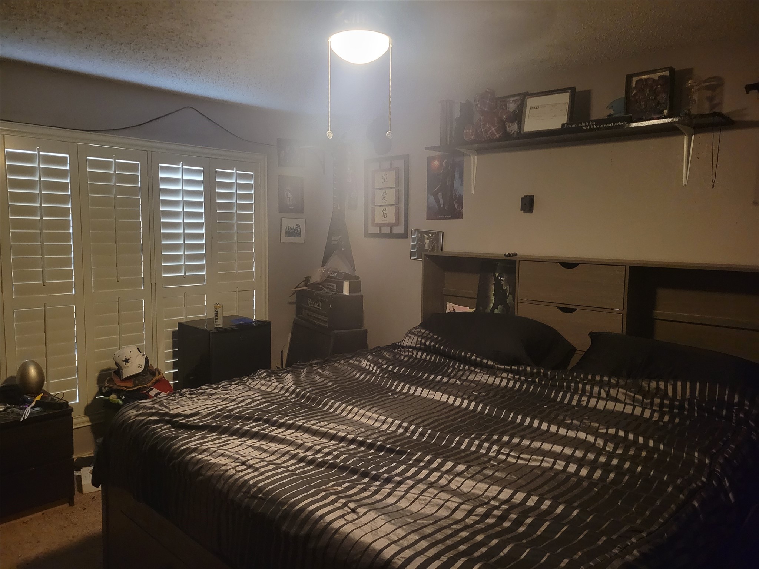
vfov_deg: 53.1
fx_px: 570
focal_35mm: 26
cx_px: 380
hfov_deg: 67.3
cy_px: 284
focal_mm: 5.4
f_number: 1.8
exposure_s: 1/24
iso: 800
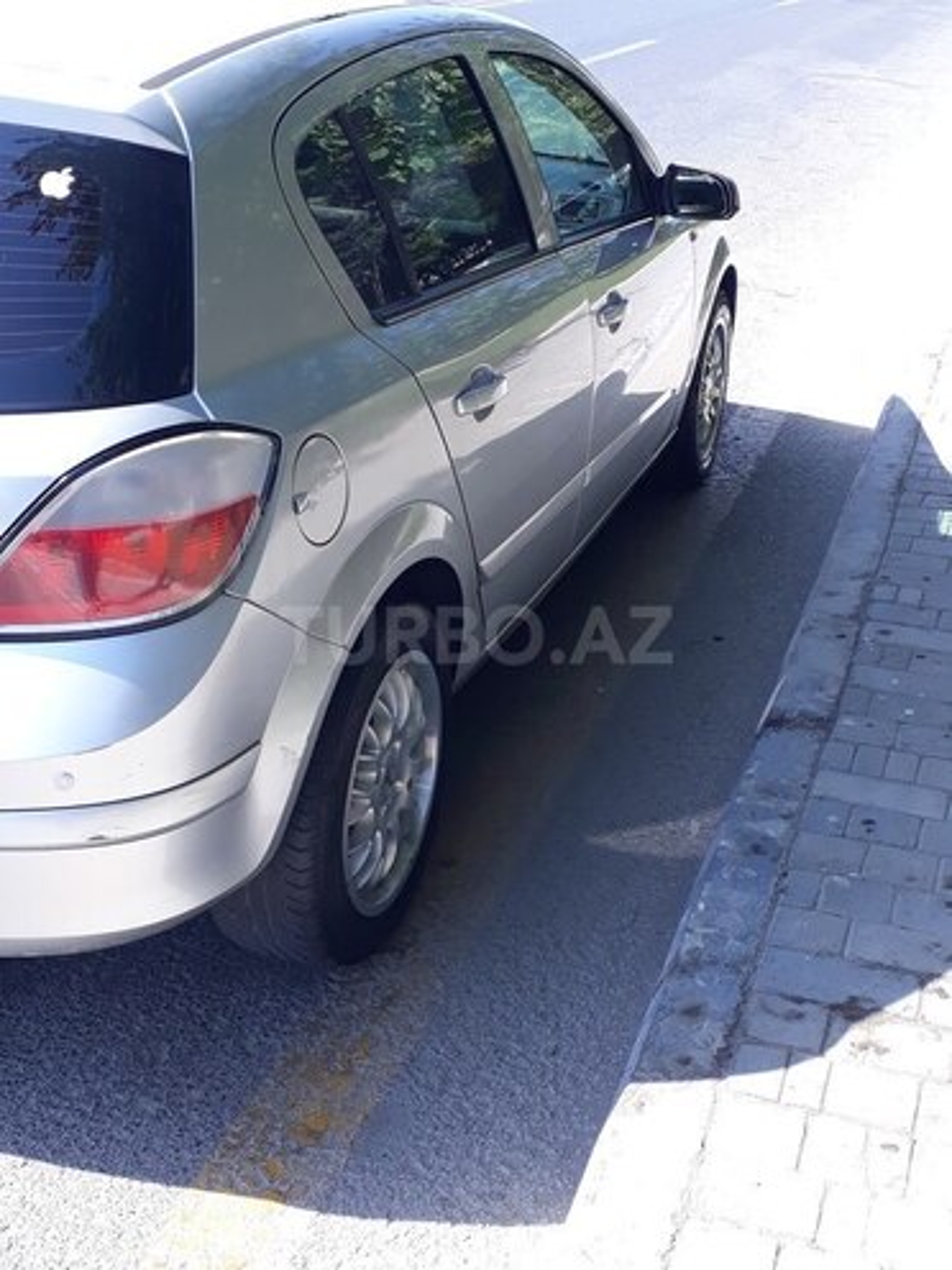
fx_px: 990
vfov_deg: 65.3
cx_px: 476
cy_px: 635
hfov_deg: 51.4
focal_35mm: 27
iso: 40
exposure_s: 1/340
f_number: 1.9
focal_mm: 3.6
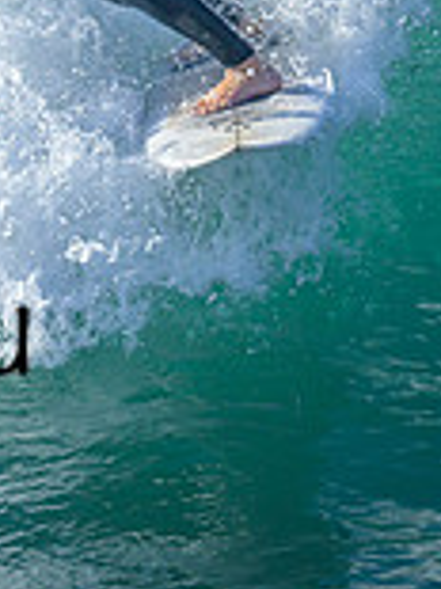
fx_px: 53411
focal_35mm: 3140
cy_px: 264
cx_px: -385
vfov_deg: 0.6
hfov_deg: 0.5
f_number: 6.3
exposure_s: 1/2000
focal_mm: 800
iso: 250
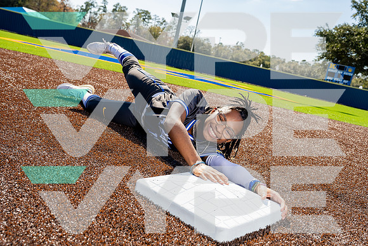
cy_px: 123
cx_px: 184
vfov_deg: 37.9
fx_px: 358
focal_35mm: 35
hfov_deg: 54.4
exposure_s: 1/250
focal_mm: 35
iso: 100
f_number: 6.3
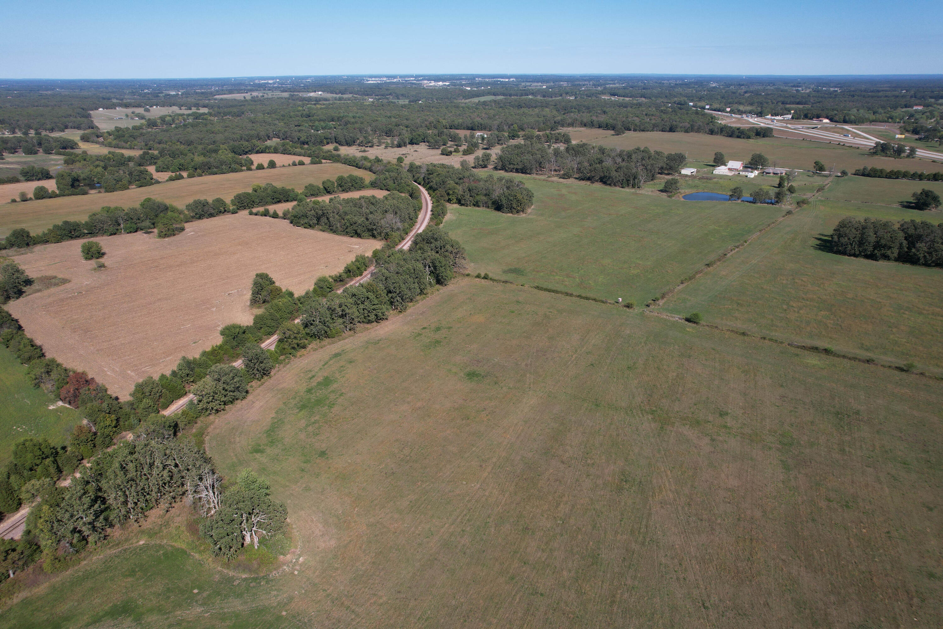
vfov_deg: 57.2
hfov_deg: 78.6
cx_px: 472
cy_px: 314
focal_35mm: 22
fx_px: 576
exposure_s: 1/400
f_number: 2.8
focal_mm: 8.38
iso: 100
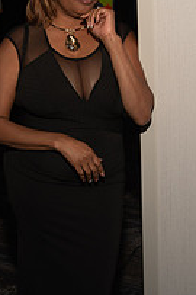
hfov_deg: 19.2
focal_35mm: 71
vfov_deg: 28.4
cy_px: 173
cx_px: 93
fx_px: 581
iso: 320
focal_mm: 32
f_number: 11
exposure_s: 1/100
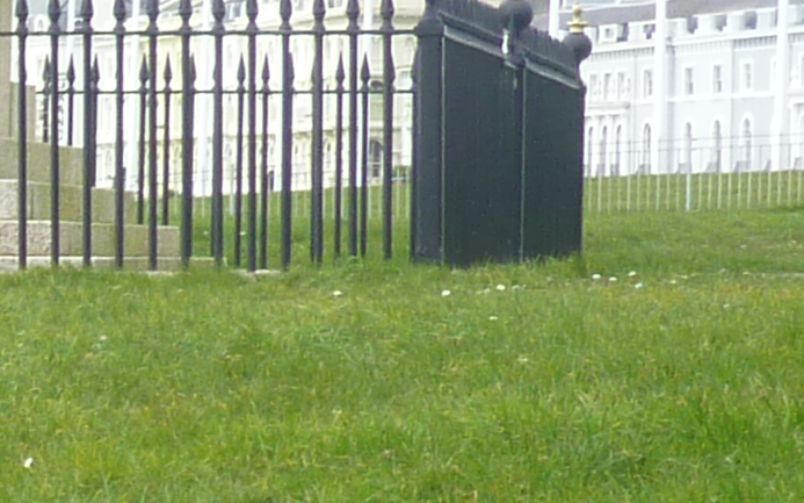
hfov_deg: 7.6
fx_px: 5215
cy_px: 409
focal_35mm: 238
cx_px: -1645
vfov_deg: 5.5
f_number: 3.9
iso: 80
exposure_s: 1/100
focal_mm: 6.4
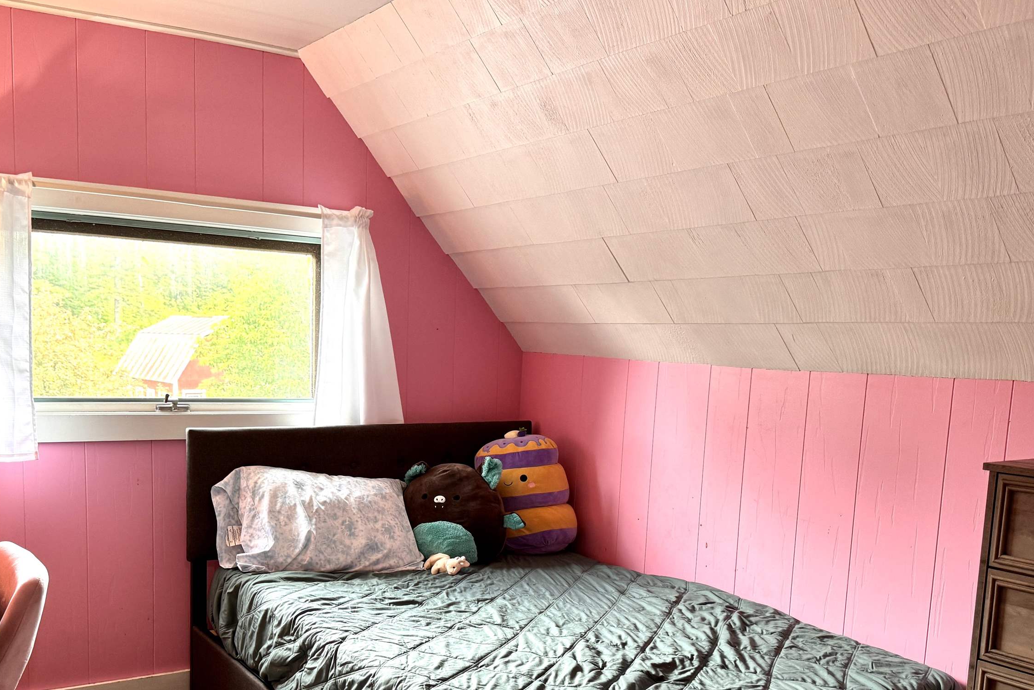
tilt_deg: -8.2
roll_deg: -1.2
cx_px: 426
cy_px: 477
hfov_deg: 55.5
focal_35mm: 34
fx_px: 977
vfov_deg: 38.3
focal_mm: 6.76
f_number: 1.78
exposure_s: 1/60
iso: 160
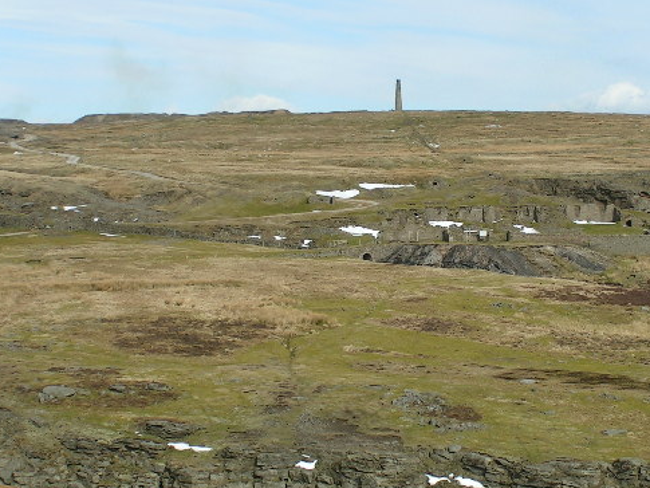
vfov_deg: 14.9
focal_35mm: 99
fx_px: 1859
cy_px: 235
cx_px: 377
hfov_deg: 19.8
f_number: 5
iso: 50
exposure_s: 1/400
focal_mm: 11.5
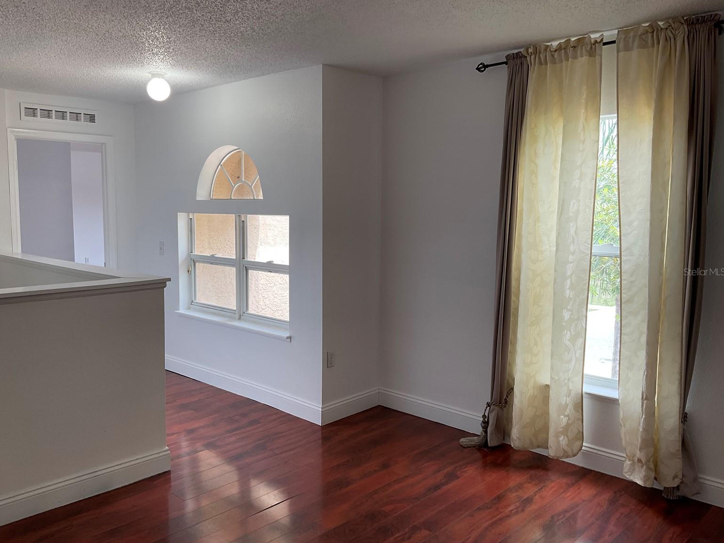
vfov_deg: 46.8
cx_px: 353
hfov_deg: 60.0
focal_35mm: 30
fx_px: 627
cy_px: 272
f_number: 1.8
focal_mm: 3
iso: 32
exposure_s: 1/120
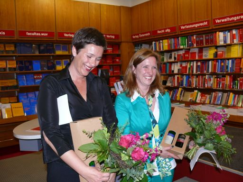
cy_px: 91
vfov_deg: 40.7
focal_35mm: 35
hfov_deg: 52.6
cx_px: 122
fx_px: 246
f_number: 2.8
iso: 100
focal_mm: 7.4
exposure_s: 1/30
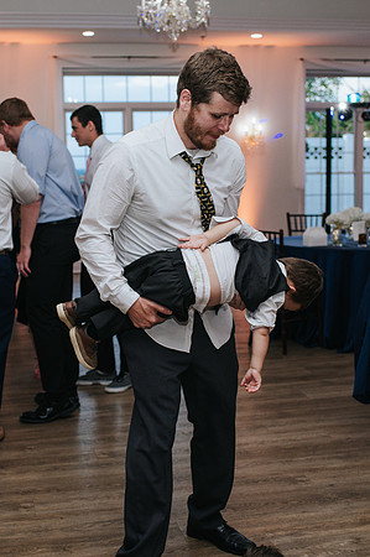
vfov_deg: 37.8
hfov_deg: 25.5
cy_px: 278
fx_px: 812
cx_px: 125
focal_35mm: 53
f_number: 3.2
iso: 800
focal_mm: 35
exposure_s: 1/200
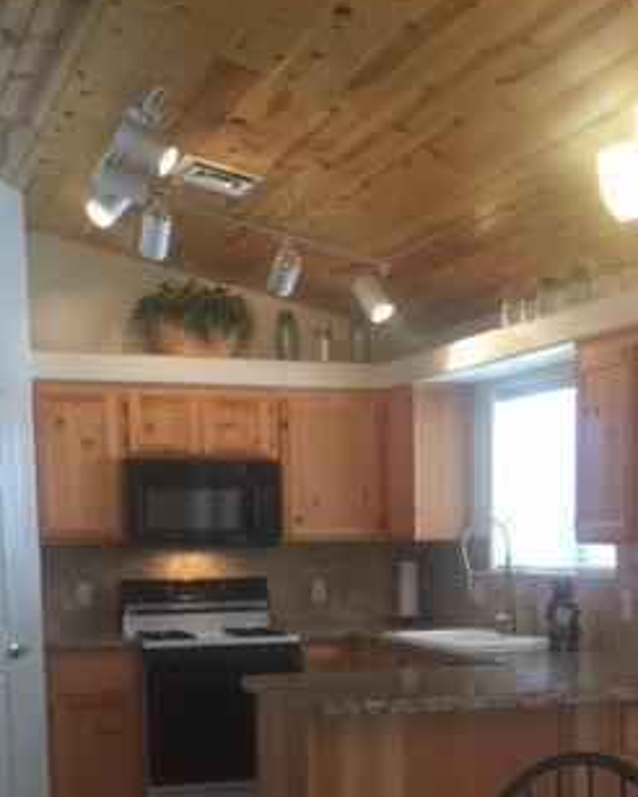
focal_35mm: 59
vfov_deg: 30.6
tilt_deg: -6.7
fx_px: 1391
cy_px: 714
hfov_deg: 25.8
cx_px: 392
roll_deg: +0.2
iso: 50
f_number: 2.2
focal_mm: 4.15
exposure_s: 1/15
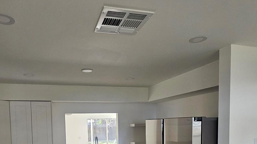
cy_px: 138
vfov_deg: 38.9
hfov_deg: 69.3
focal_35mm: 27
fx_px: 184
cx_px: 105
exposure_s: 1/60
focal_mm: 2.2
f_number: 2.2
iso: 250
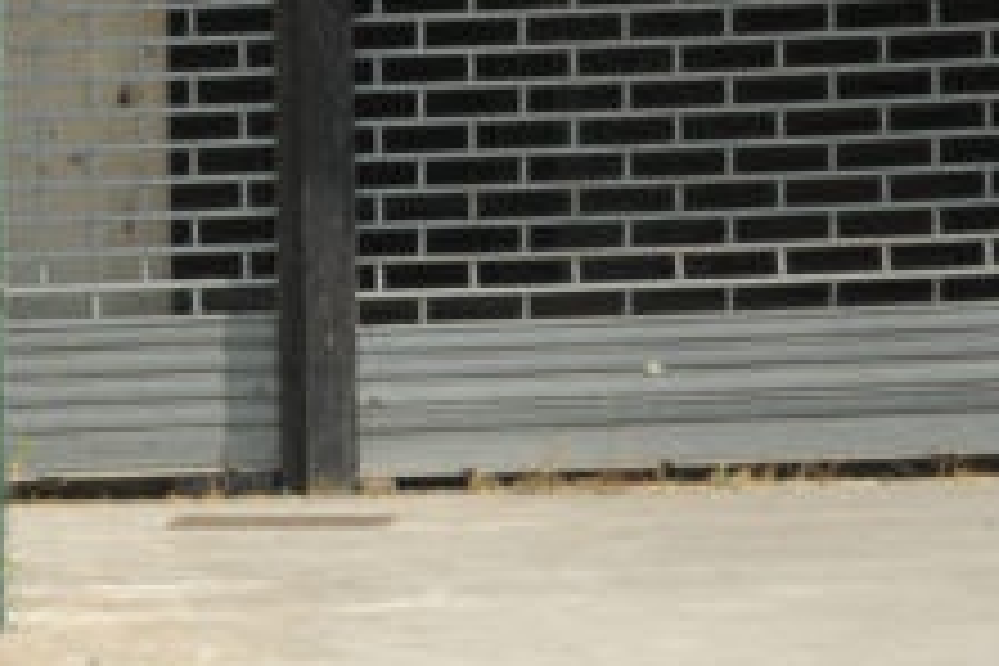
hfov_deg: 4.9
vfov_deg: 3.3
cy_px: 461
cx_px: -724
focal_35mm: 415
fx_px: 11515
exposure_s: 1/320
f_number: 9
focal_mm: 120
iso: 200
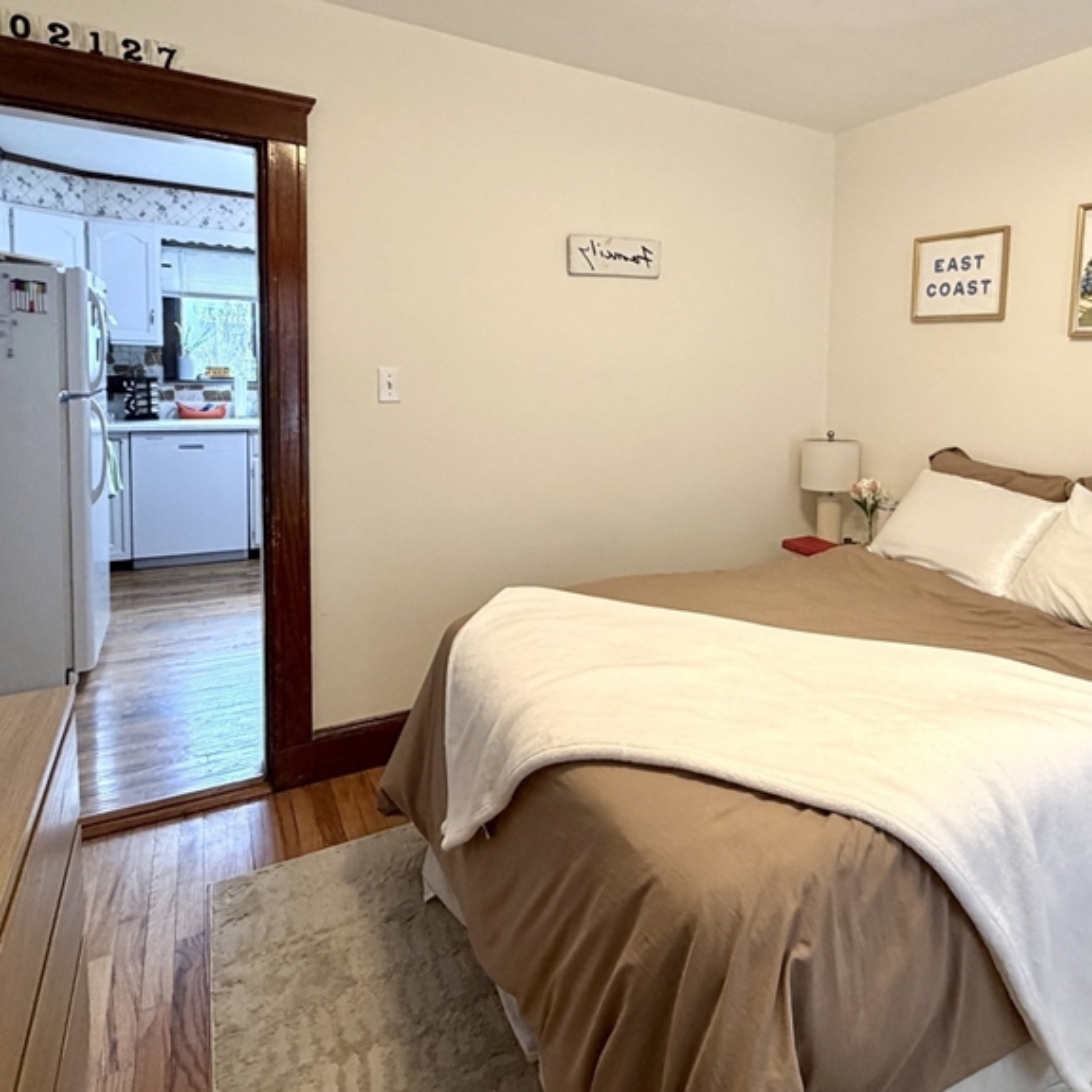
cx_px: 719
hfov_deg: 67.9
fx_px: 785
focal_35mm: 22
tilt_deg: -4.9
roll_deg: -2.2
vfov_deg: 68.8
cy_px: 428
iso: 250
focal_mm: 2.22
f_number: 2.2
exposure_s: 1/60
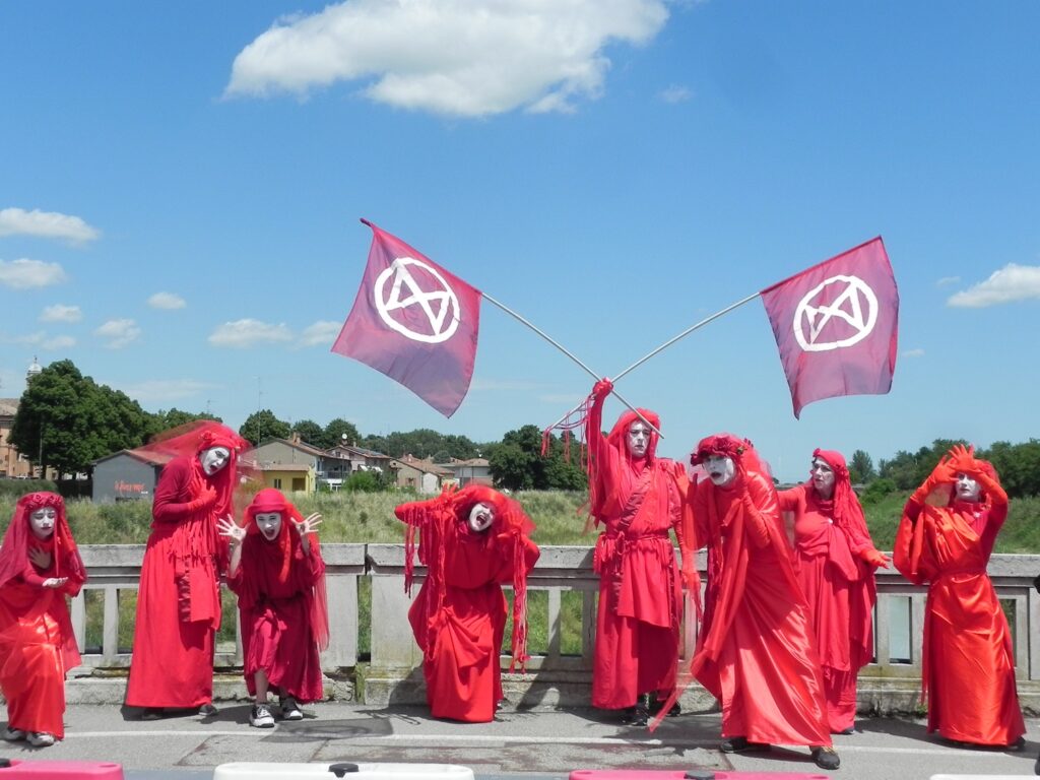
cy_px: 390
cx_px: 520
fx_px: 1382
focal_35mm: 46
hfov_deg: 41.2
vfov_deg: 31.5
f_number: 7.1
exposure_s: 1/505
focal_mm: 8.2
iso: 160
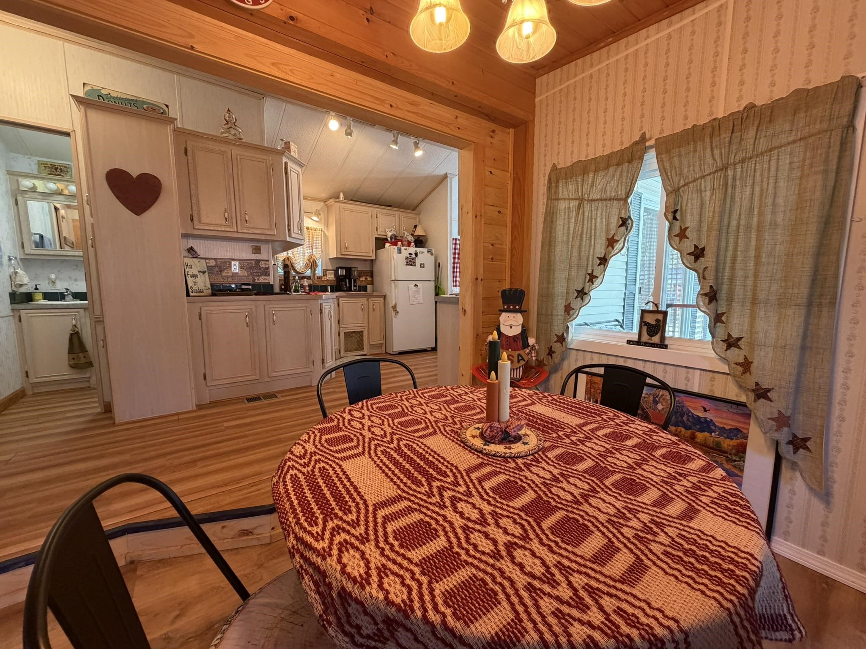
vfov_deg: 85.7
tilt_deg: -5.8
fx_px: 350
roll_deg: +0.4
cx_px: 433
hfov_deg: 102.1
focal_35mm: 14
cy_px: 324
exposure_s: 1/60
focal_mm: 2.22
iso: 320
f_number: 2.2
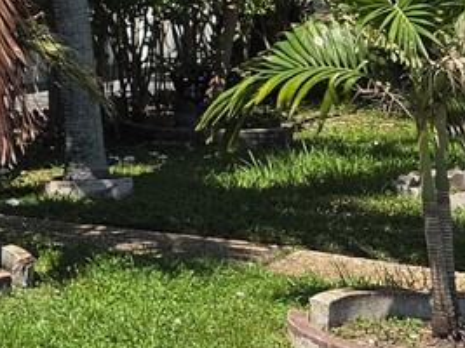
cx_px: -590
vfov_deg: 10.5
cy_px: -104
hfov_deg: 12.0
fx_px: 1853
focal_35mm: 138
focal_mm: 5.4
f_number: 1.8
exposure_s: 1/4558
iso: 80
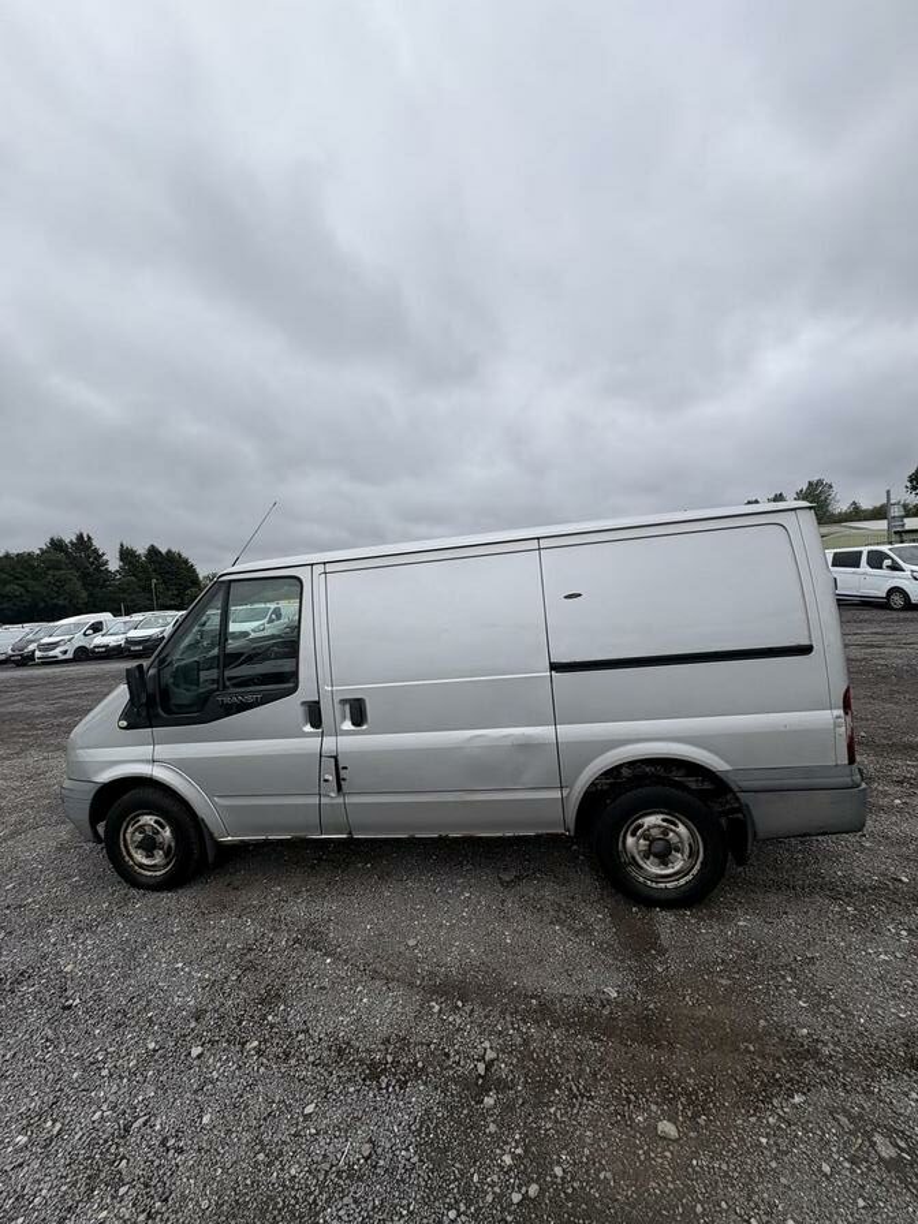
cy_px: 612
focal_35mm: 14
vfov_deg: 102.1
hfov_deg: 85.7
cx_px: 459
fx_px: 495
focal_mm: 2.22
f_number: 2.2
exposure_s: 1/544
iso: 40
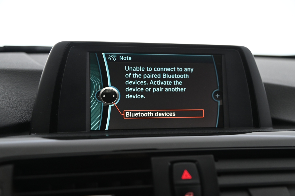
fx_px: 393
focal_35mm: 48
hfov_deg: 41.1
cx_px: 148
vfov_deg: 28.0
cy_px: 98
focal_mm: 48
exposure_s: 1/25
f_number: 4
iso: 2000
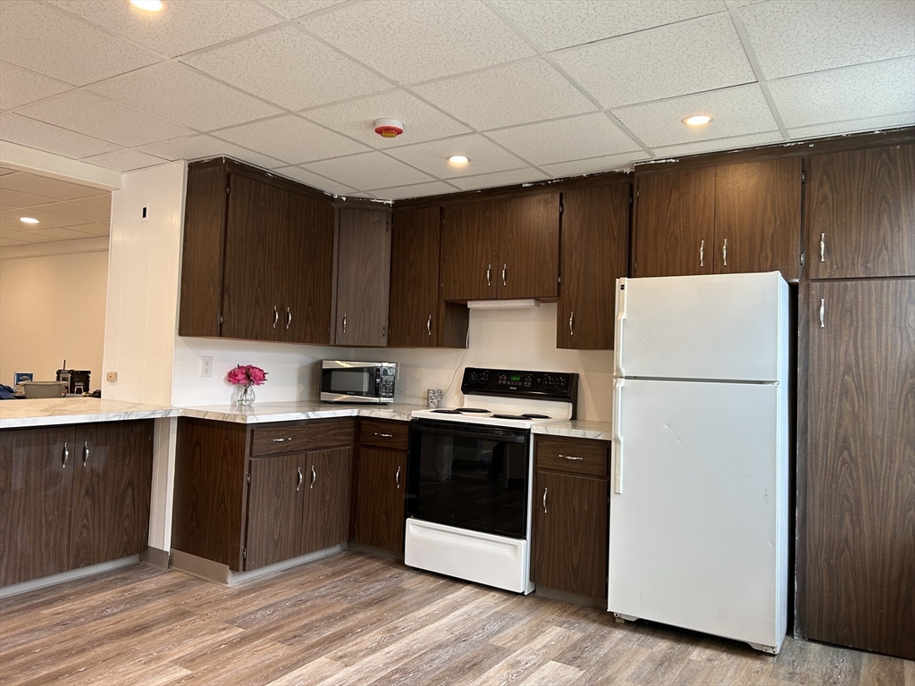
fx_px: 687
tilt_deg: +2.5
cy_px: 343
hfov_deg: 67.3
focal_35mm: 26
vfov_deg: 53.1
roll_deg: -0.9
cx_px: 458
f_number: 1.5
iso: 80
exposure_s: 1/120
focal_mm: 5.7
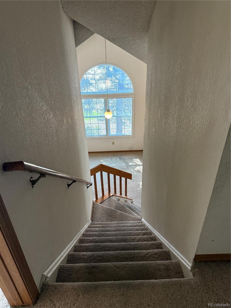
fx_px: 214
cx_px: 116
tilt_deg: -29.7
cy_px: 154
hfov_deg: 56.8
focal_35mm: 24
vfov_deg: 71.6
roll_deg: +1.7
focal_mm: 6.76
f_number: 1.78
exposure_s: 1/120
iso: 400
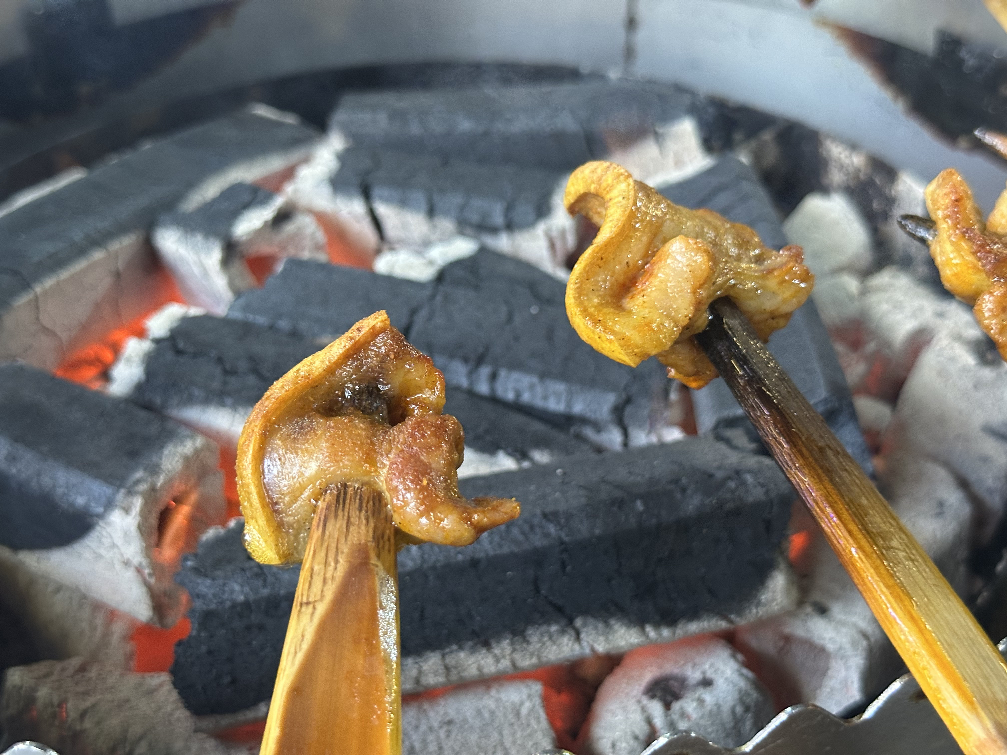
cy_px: 378
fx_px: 1396
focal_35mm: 48
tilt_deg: -35.8
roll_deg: +1.6
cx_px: 504
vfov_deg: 30.3
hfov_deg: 39.7
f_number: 1.8
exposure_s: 1/33
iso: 400
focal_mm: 6.9
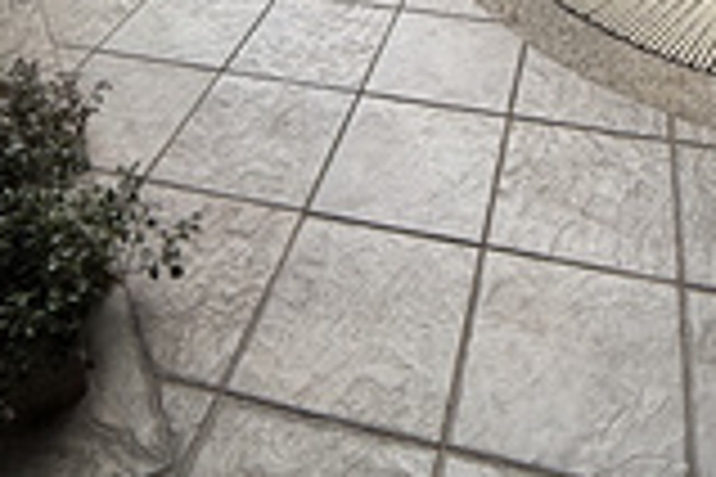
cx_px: 423
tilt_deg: -7.8
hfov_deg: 44.3
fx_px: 875
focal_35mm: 44
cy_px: -369
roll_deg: +0.3
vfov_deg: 21.2
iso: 64
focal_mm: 2.22
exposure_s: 1/99
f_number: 2.2
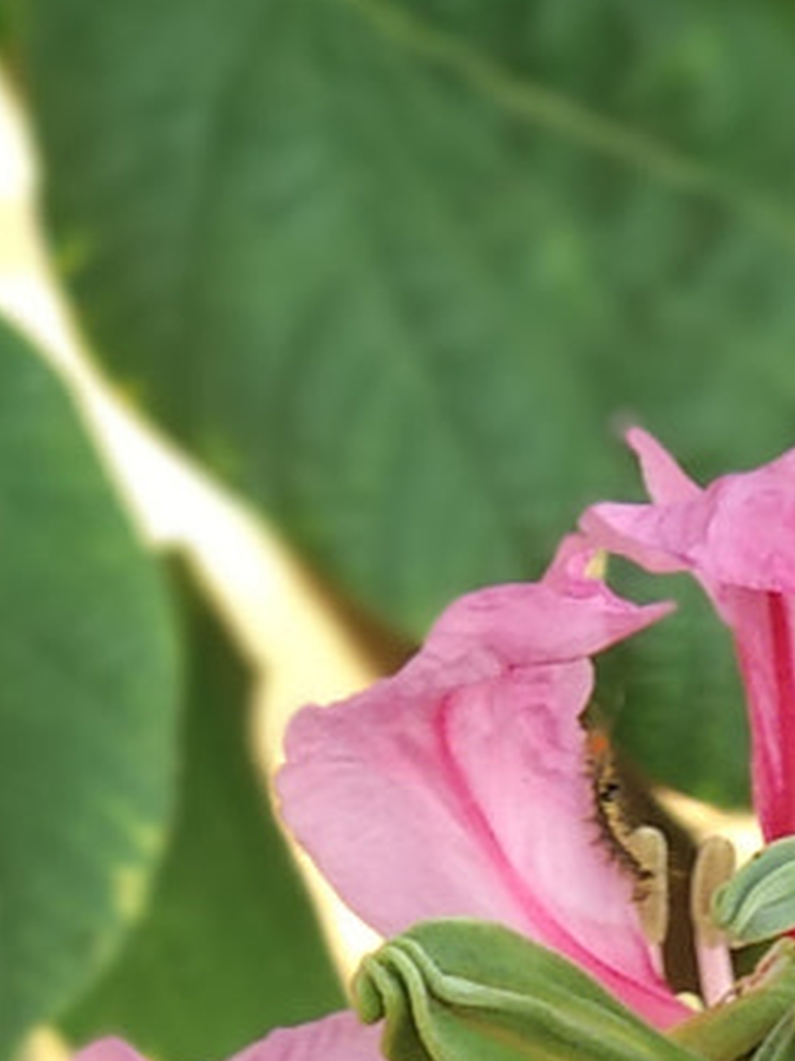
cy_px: 1392
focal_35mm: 257
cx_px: 991
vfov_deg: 7.6
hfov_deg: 5.8
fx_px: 7870
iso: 100
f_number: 2.6
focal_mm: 5.99
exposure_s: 1/100
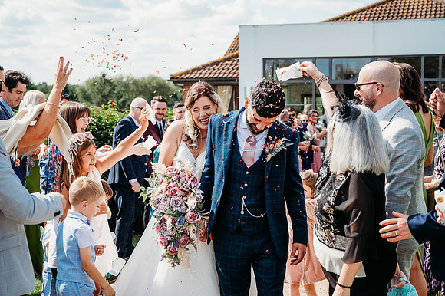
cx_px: 222
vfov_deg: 23.0
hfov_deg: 34.0
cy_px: 148
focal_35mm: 59
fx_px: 729
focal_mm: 59
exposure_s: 1/800
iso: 280
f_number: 5
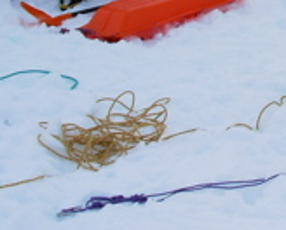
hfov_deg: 14.2
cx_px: 460
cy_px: -91
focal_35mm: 124
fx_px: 1052
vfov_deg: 12.0
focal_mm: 6.3
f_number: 4.9
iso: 50
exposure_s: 1/512
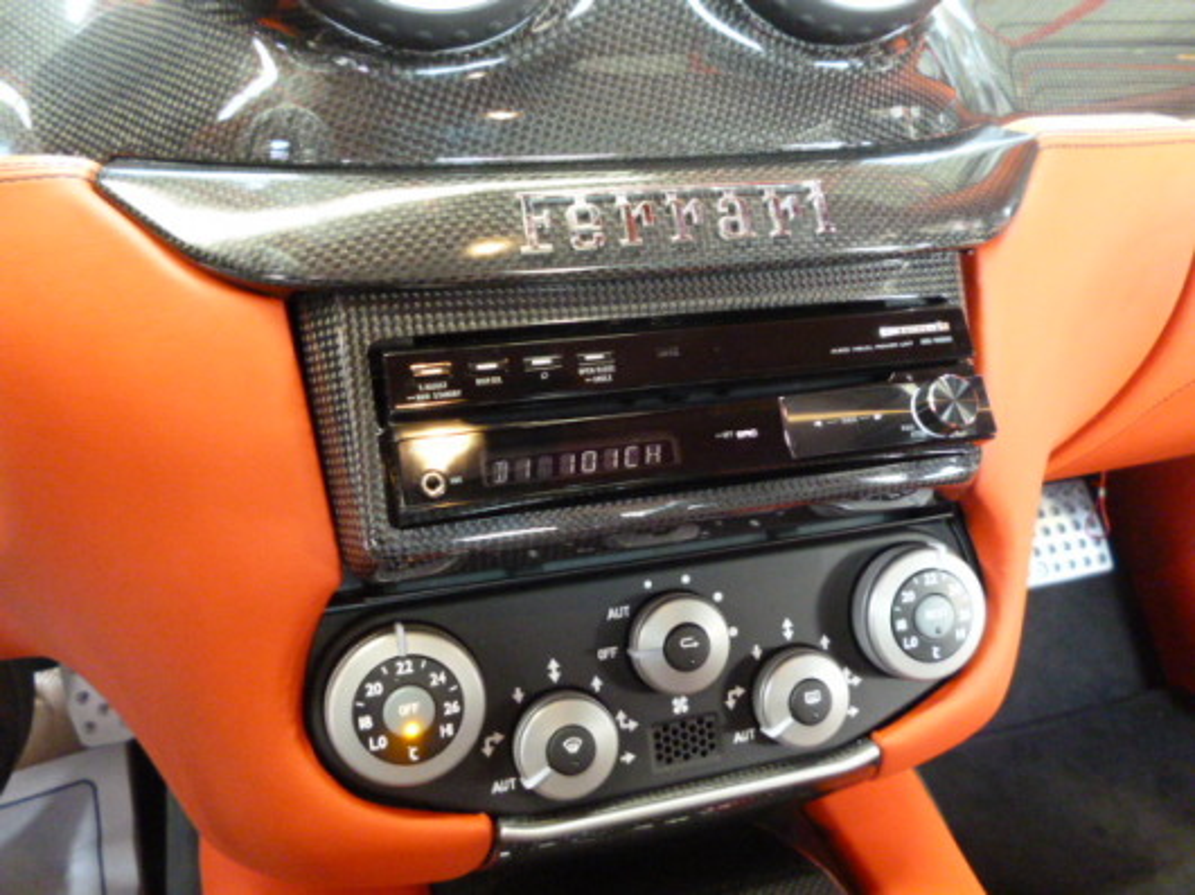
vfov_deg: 49.7
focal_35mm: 28
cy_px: 448
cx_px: 598
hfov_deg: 63.5
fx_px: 966
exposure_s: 1/13
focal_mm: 5
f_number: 3.1
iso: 800
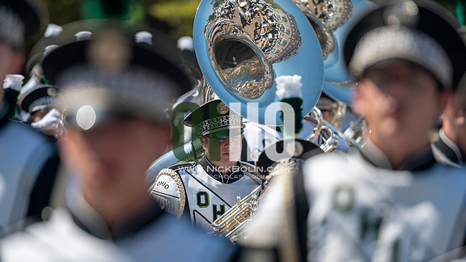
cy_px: 140
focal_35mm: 211
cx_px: 234
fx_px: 2607
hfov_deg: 10.2
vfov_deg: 5.8
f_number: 2.8
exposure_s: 1/1600
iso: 100
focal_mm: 200
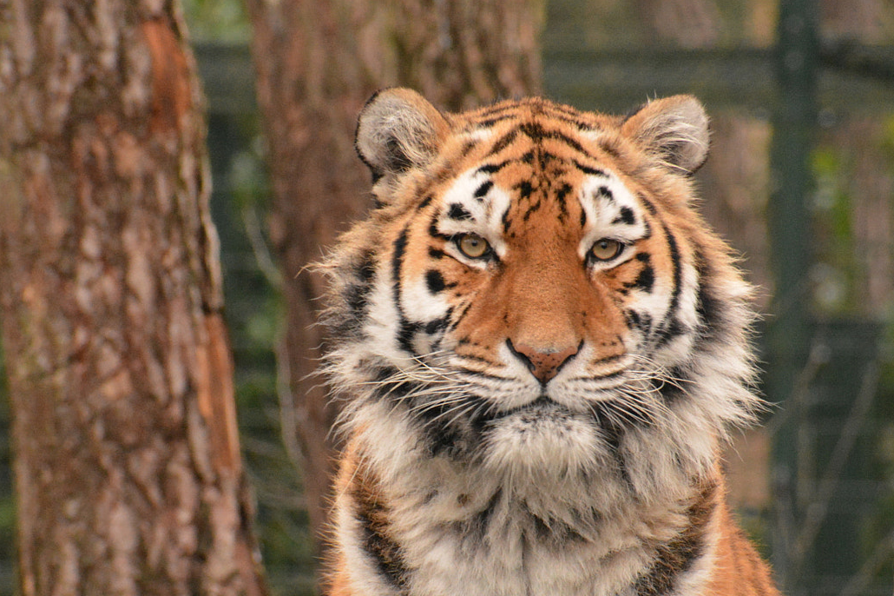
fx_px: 15614
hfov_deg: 3.3
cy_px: 420
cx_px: 365
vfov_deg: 2.2
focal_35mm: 629
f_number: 10
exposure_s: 1/125
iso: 3200
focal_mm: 270
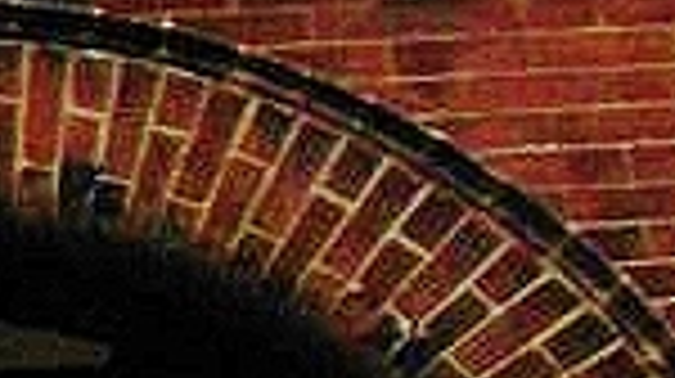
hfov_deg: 7.7
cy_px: -405
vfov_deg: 4.8
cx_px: -1238
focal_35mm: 248
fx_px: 4434
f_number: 3.5
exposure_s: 1/236
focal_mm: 5
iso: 80
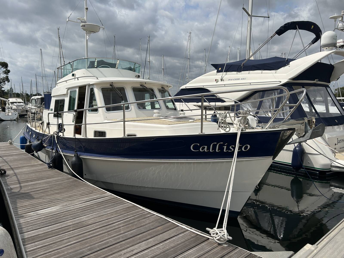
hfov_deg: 67.3
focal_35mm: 26
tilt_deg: -6.6
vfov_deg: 53.1
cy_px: 129
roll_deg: +0.5
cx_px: 172
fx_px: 258
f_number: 1.5
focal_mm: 5.7
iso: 50
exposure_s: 1/8696
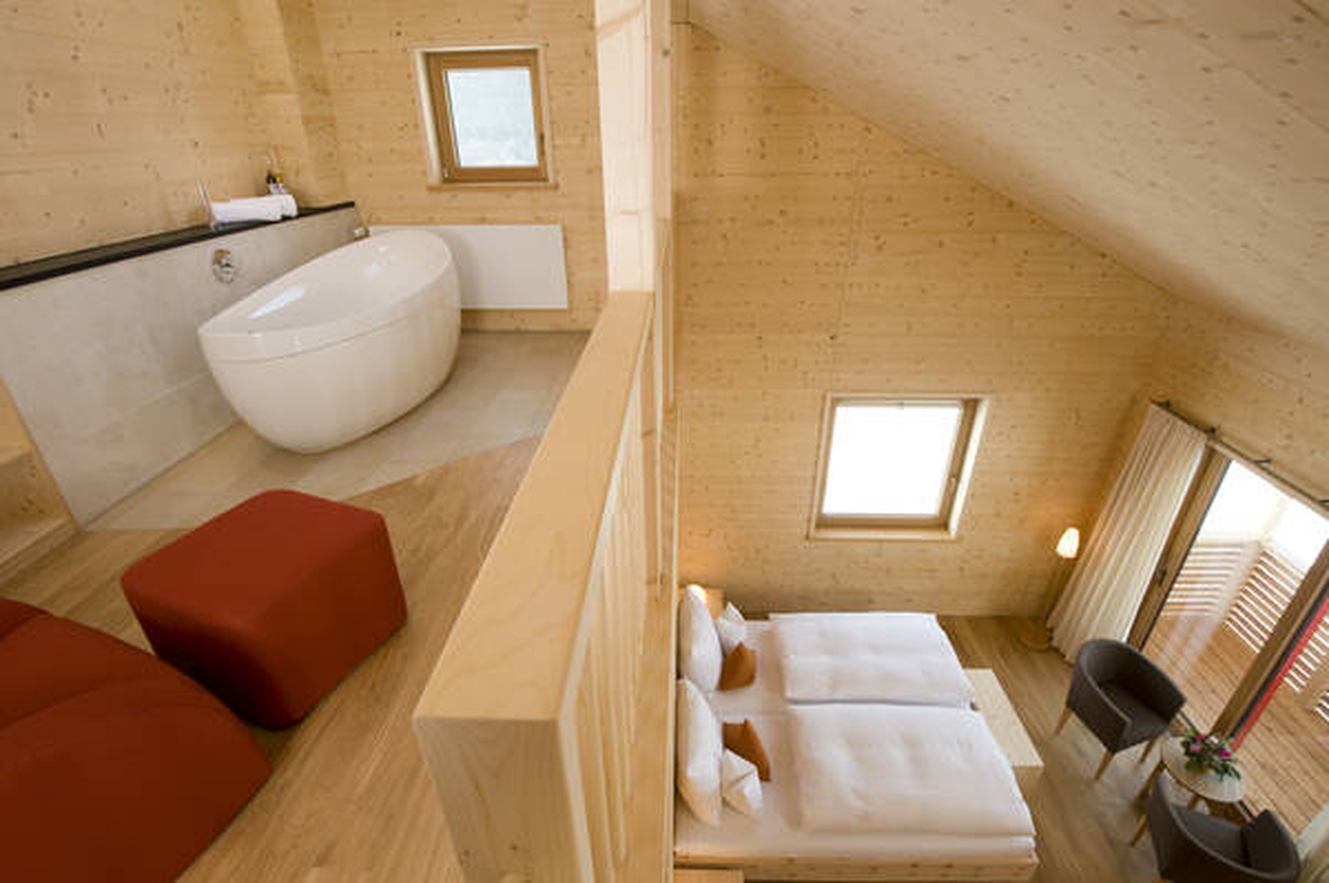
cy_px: 442
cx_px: 664
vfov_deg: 73.6
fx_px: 590
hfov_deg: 96.8
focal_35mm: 16
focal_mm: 16
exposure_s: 1/6
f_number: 13
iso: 200
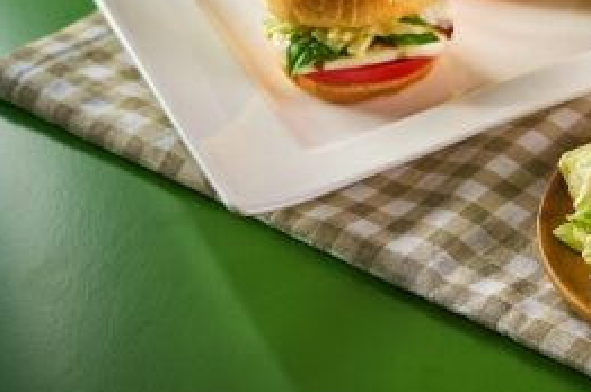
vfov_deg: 10.2
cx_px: 598
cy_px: 47
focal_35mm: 133
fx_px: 2181
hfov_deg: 15.2
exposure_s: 1/100
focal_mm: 58
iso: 320
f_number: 4
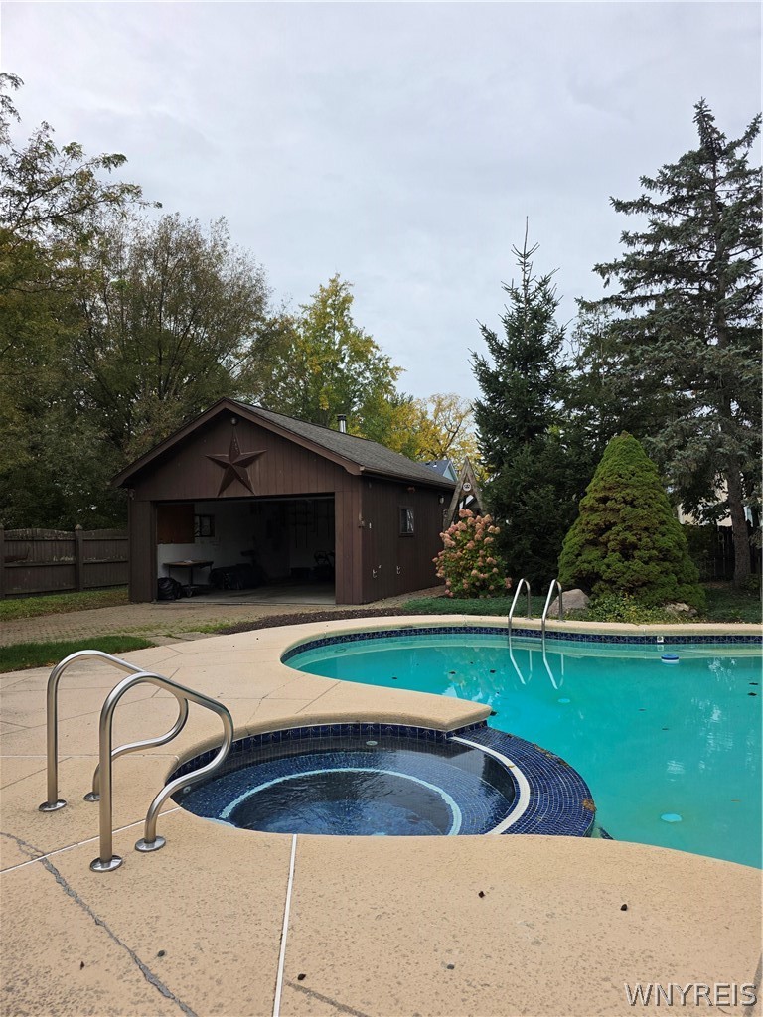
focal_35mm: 23
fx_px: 676
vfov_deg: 73.9
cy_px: 508
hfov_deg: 58.9
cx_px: 382
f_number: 1.7
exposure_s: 1/359
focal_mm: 6.3
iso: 50
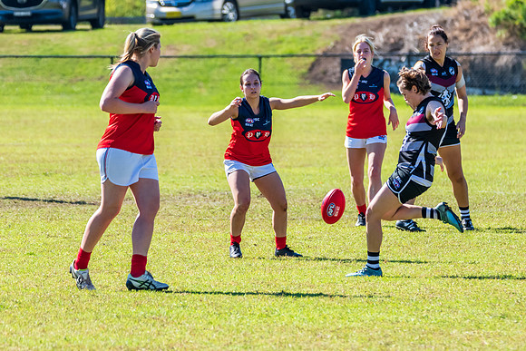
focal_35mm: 479
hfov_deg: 4.3
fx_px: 7004
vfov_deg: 2.9
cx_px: 295
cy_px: 166
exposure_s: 1/2000
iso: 800
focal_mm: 280
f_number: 6
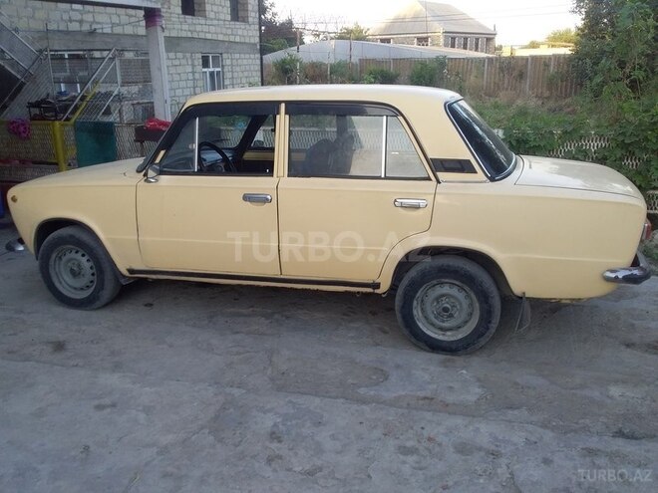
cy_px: 246
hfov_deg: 58.4
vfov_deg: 45.4
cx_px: 329
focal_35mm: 31
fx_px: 589
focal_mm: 3.3
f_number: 2.2
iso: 40
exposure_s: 1/121
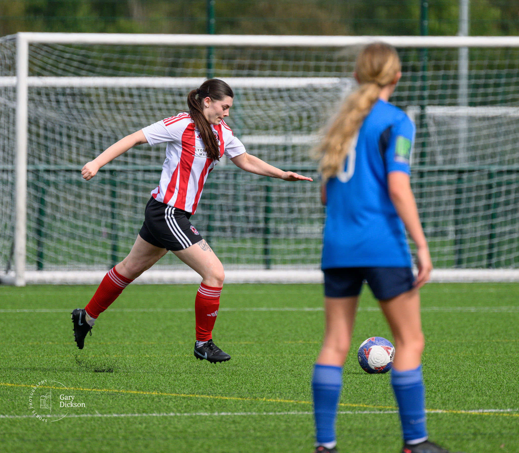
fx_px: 9692
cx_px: 243
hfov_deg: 3.1
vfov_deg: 2.7
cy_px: 165
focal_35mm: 609
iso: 560
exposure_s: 1/1600
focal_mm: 400
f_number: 5.6
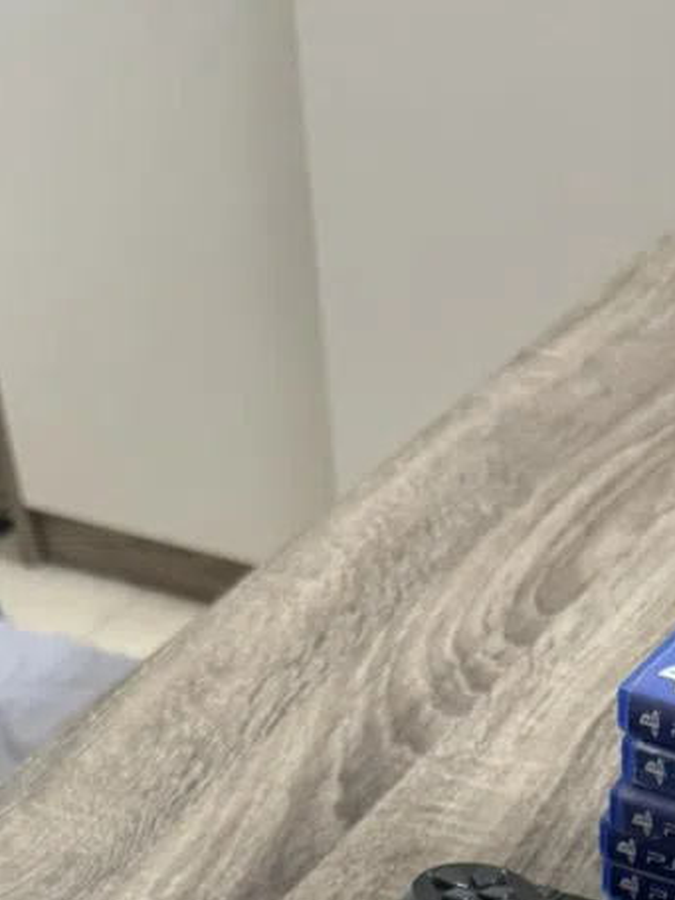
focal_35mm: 72
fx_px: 1873
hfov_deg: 20.3
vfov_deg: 22.7
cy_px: 1301
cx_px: 473
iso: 500
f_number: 1.78
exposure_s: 1/50
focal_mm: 6.76
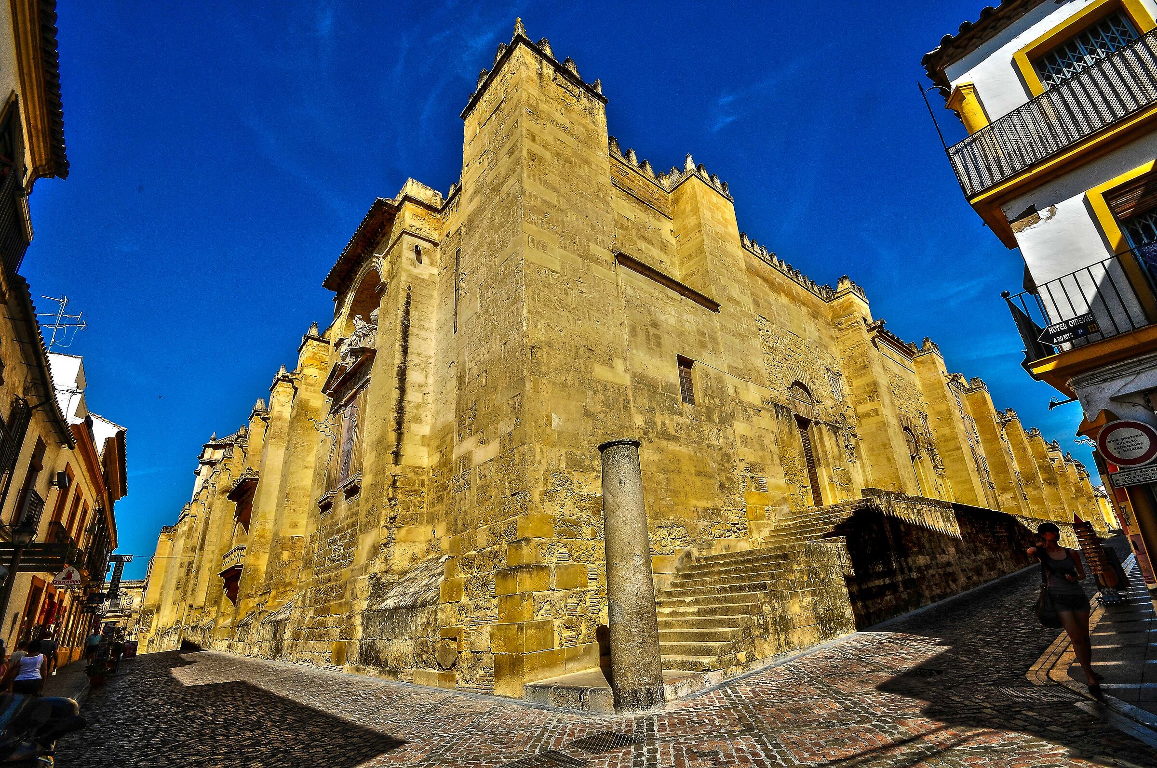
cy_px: 384
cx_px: 578
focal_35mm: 15
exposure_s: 1/125
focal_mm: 10
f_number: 18
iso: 250
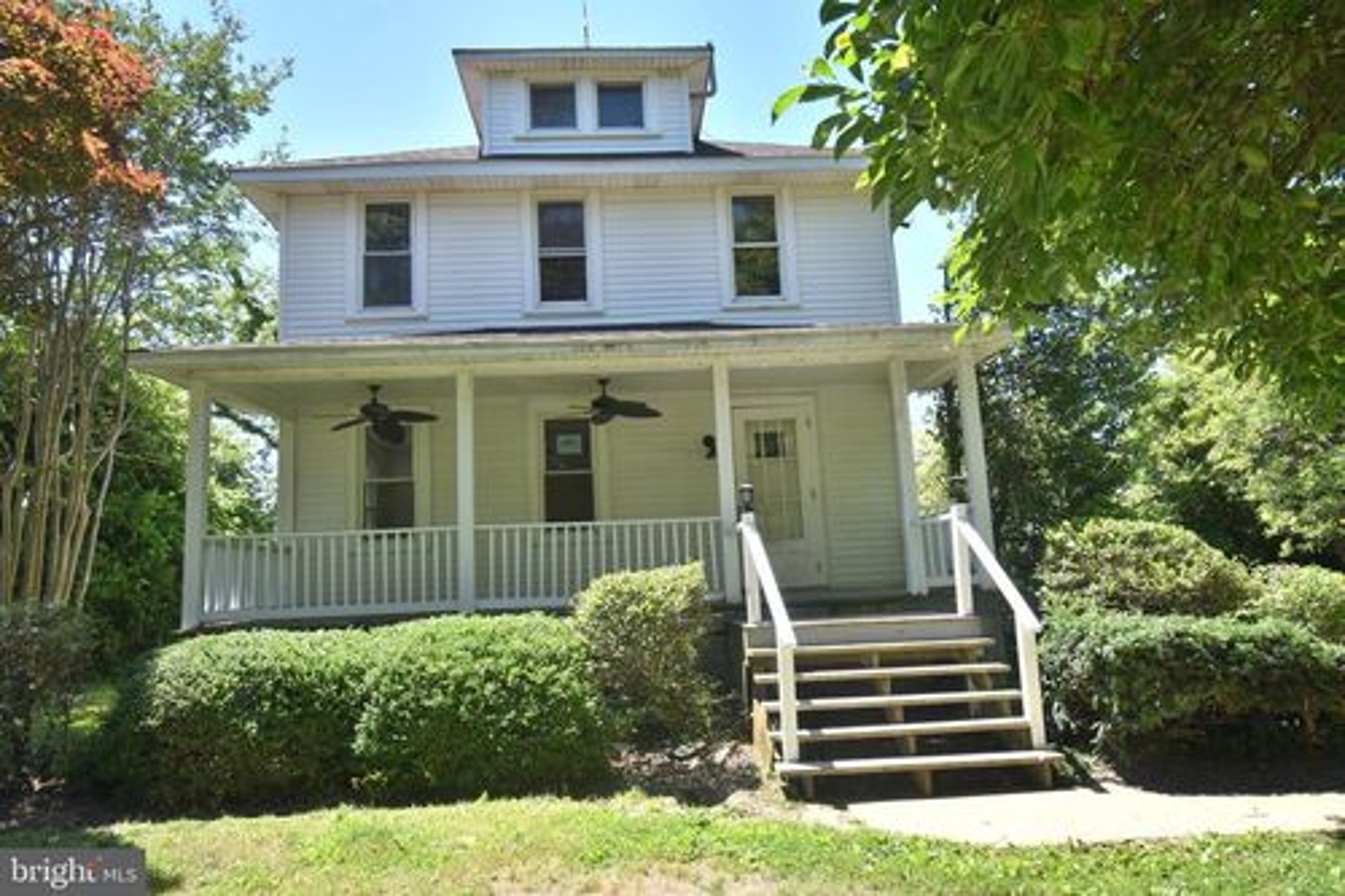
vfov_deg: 50.4
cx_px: 672
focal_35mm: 26
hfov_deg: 70.5
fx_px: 952
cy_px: 448
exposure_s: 1/250
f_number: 8
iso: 180
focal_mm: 17
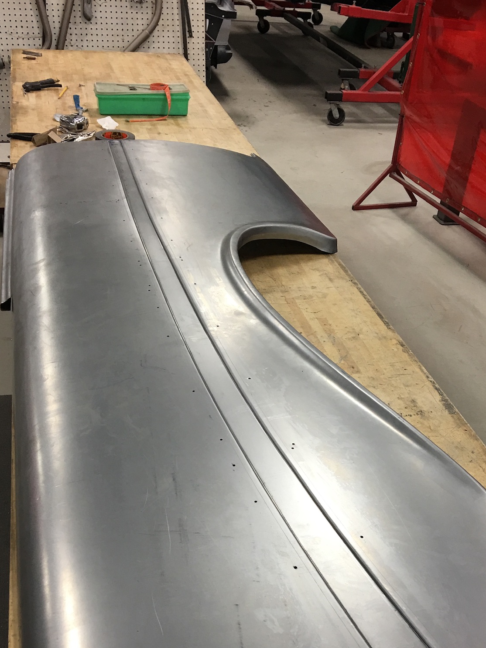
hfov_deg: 36.0
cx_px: 255
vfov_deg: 46.0
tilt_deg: -35.6
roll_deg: -6.1
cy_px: 437
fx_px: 749
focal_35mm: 40
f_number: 2.2
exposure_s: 1/30
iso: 25
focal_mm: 4.15
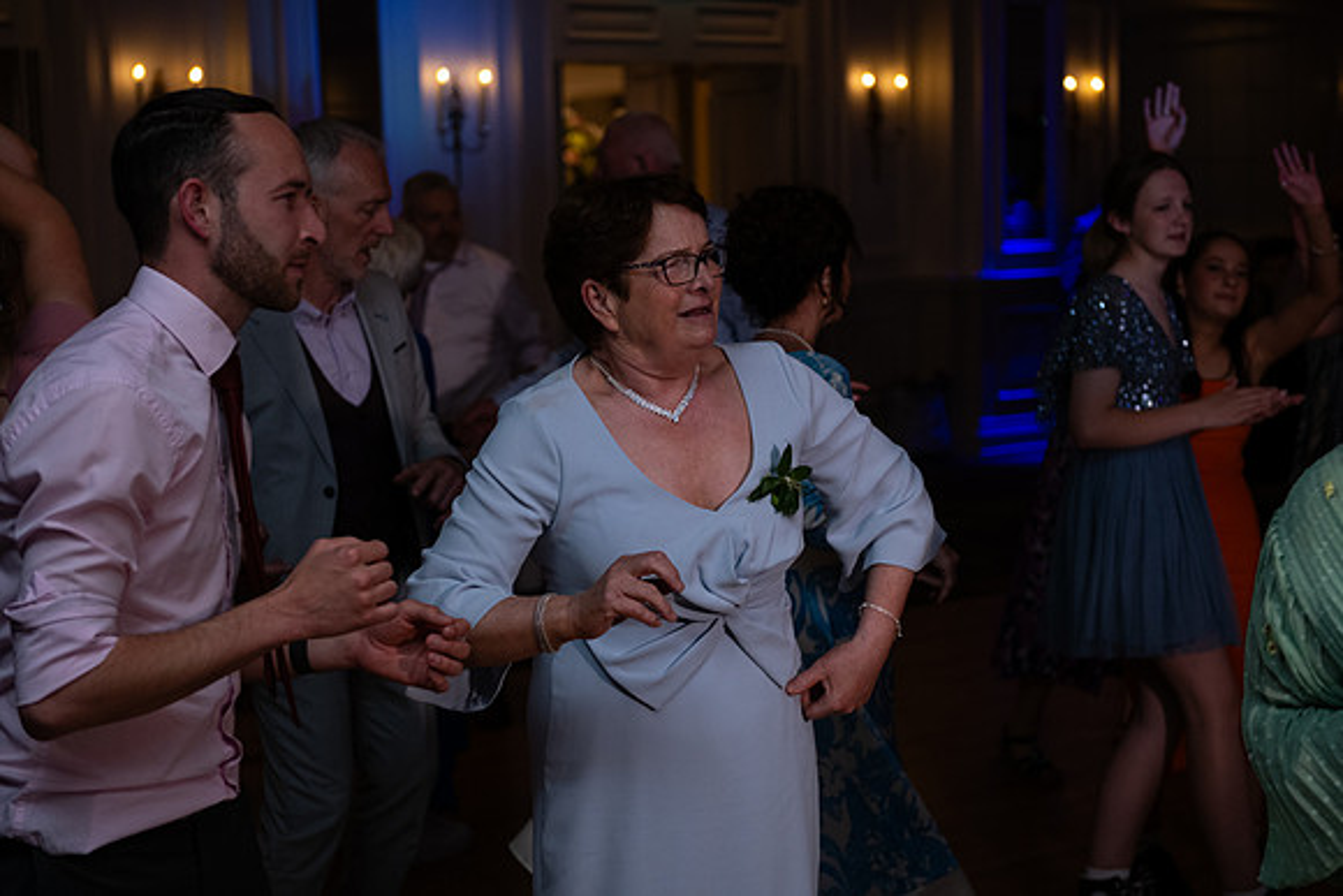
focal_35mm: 60
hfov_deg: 33.4
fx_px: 2239
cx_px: 672
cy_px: 448
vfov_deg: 22.6
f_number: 3.5
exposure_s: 1/160
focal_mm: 60
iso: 640
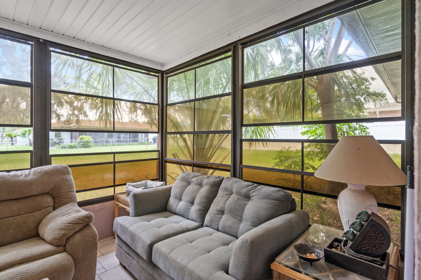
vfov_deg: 67.4
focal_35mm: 18
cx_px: 210
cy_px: 140
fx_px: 210
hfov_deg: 90.0
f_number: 8
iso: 320
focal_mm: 18
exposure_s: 1/2.5
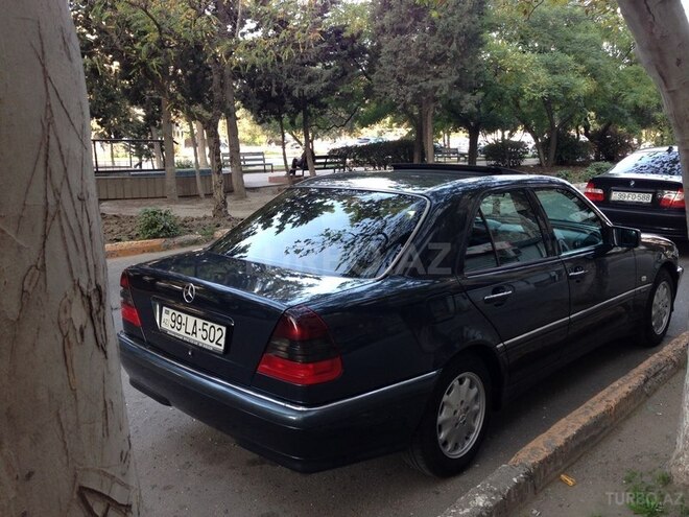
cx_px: 344
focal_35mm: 33
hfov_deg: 55.4
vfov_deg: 42.9
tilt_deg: -10.9
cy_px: 258
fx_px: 657
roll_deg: -0.5
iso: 64
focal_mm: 4.12
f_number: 2.4
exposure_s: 1/60
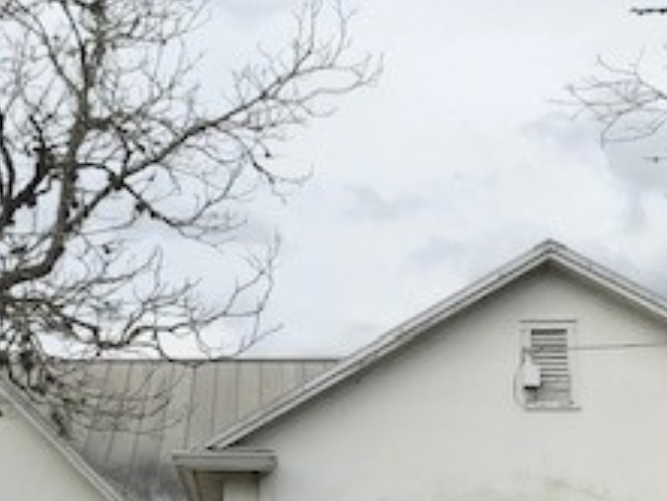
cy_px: 338
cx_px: 208
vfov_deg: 18.2
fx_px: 1562
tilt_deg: +13.5
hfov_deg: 24.0
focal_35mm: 81
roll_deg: -1.0
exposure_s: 1/2660
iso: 20
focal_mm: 3.99
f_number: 1.8
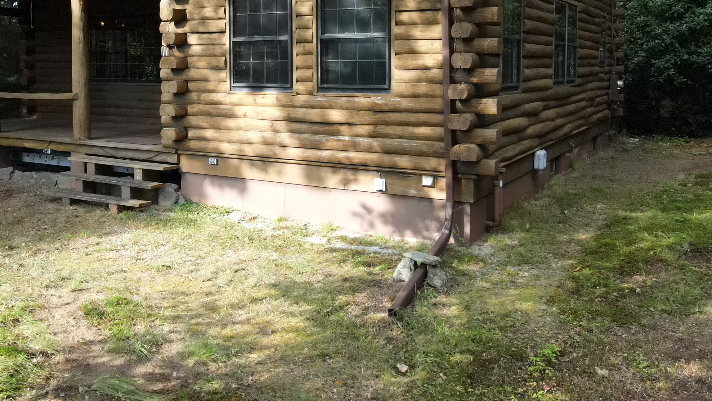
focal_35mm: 35
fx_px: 661
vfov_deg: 33.1
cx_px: 245
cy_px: 103
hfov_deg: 55.6
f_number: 2.8
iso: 800
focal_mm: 4.5
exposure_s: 1/500
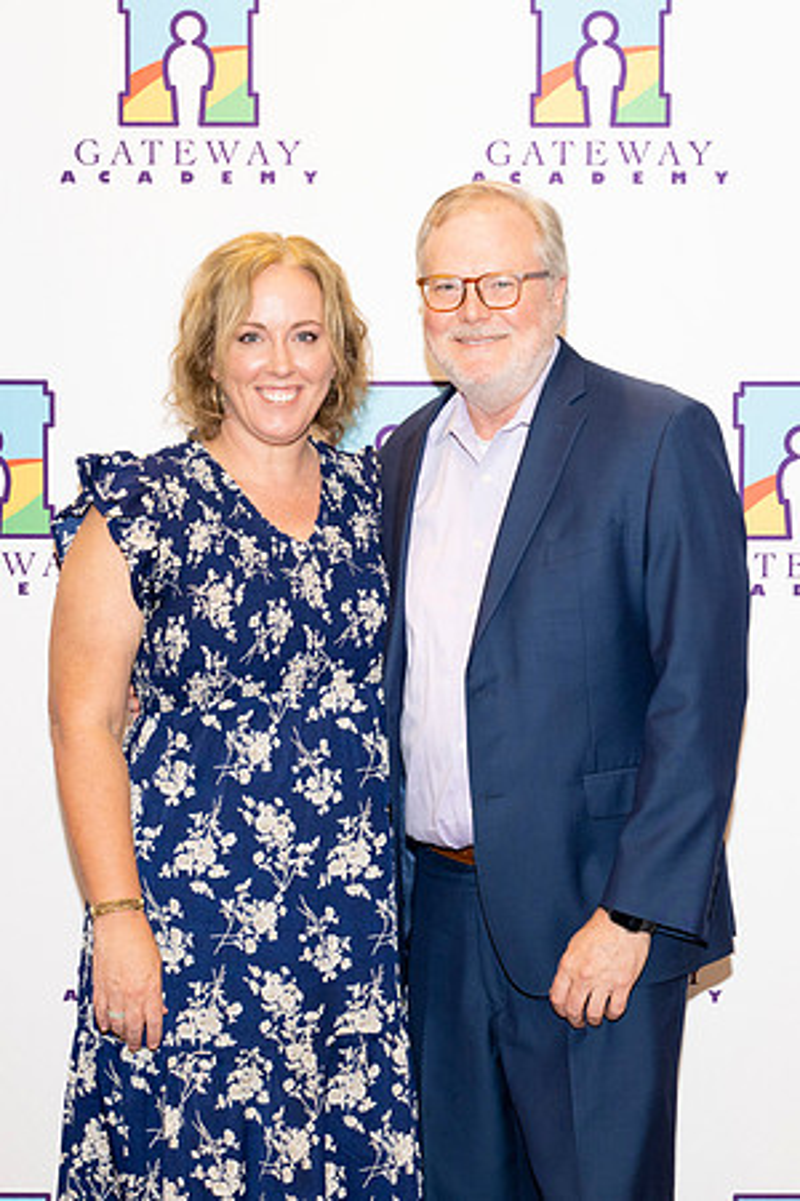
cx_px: 493
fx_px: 2385
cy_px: 603
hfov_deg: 19.0
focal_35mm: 72
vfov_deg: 28.2
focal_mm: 47
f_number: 5.6
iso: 800
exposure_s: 1/160
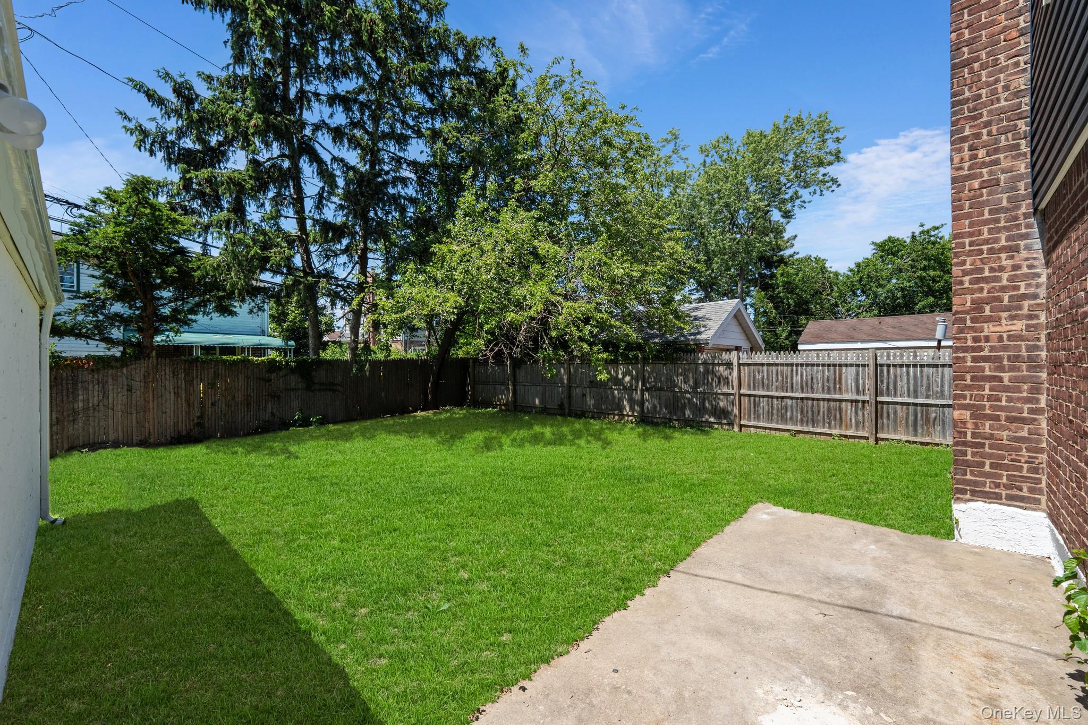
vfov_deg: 81.2
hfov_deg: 104.3
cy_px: 362
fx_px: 423
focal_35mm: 14
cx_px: 544
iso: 640
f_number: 10
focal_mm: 14
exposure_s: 1/400
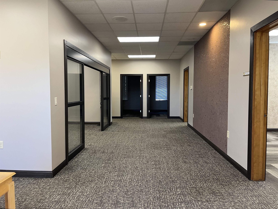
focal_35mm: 26
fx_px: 209
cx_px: 139
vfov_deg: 53.1
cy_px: 104
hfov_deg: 67.3
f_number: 1.6
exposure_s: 1/60
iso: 80
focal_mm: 5.1
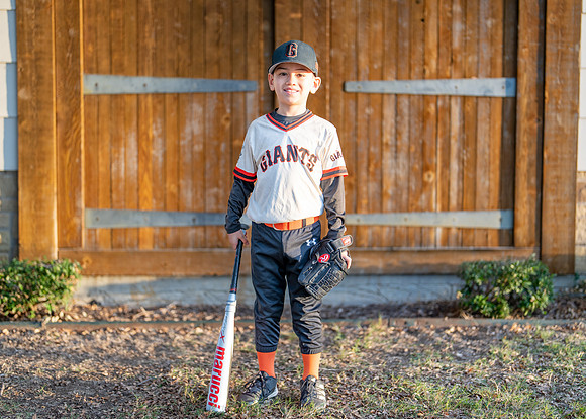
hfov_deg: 34.2
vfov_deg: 24.8
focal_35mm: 57
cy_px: 201
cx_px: 296
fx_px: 952
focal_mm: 50
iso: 100
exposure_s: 1/640
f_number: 1.2
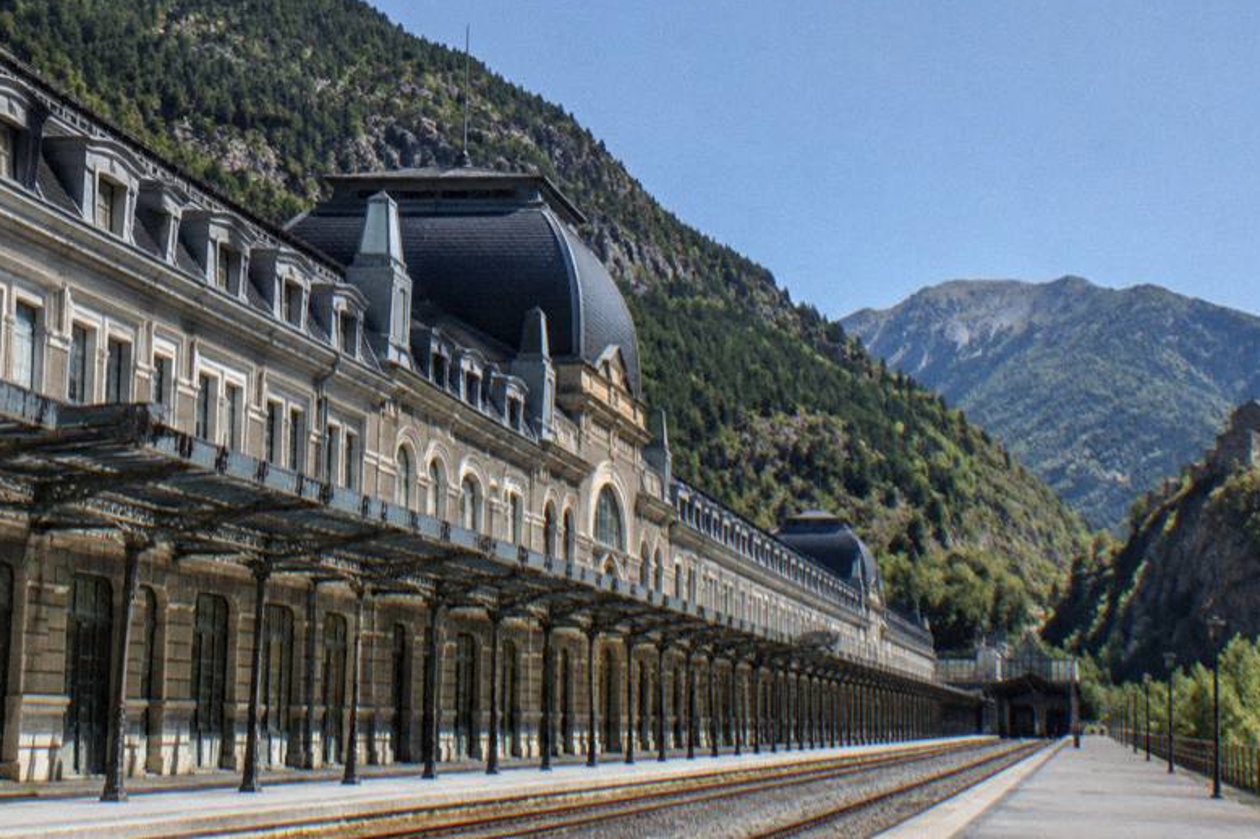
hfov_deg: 43.4
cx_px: 755
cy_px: 445
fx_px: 1574
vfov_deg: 29.8
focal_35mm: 45
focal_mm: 35
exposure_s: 1/400
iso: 500
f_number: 9
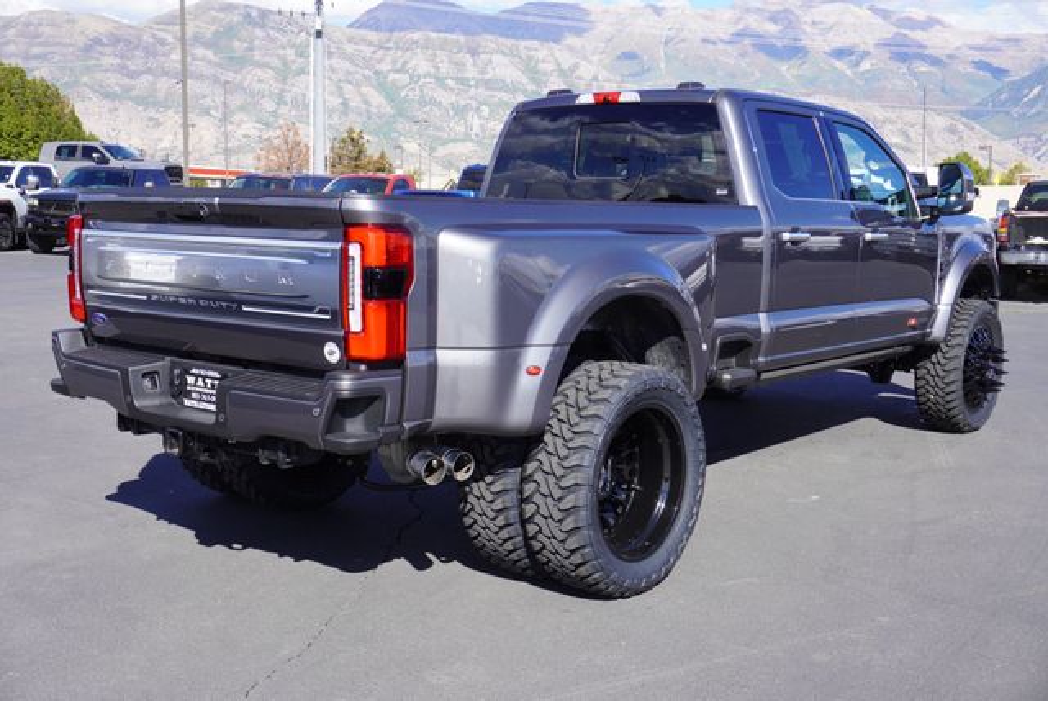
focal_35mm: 40
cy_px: 350
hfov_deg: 47.9
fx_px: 1180
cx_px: 524
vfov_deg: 33.1
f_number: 9
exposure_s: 1/125
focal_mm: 27
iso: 100
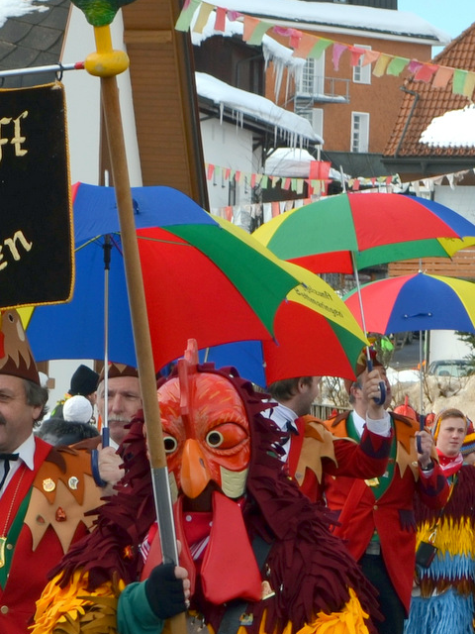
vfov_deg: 14.3
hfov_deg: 10.7
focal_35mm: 137
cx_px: 483
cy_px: 471
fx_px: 2507
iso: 100
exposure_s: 1/200
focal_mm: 38
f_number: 9
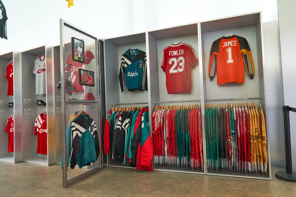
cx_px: 148
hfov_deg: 73.7
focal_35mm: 24
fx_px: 197
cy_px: 98
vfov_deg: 53.1
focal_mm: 24
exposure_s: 1/80
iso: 800
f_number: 5.6
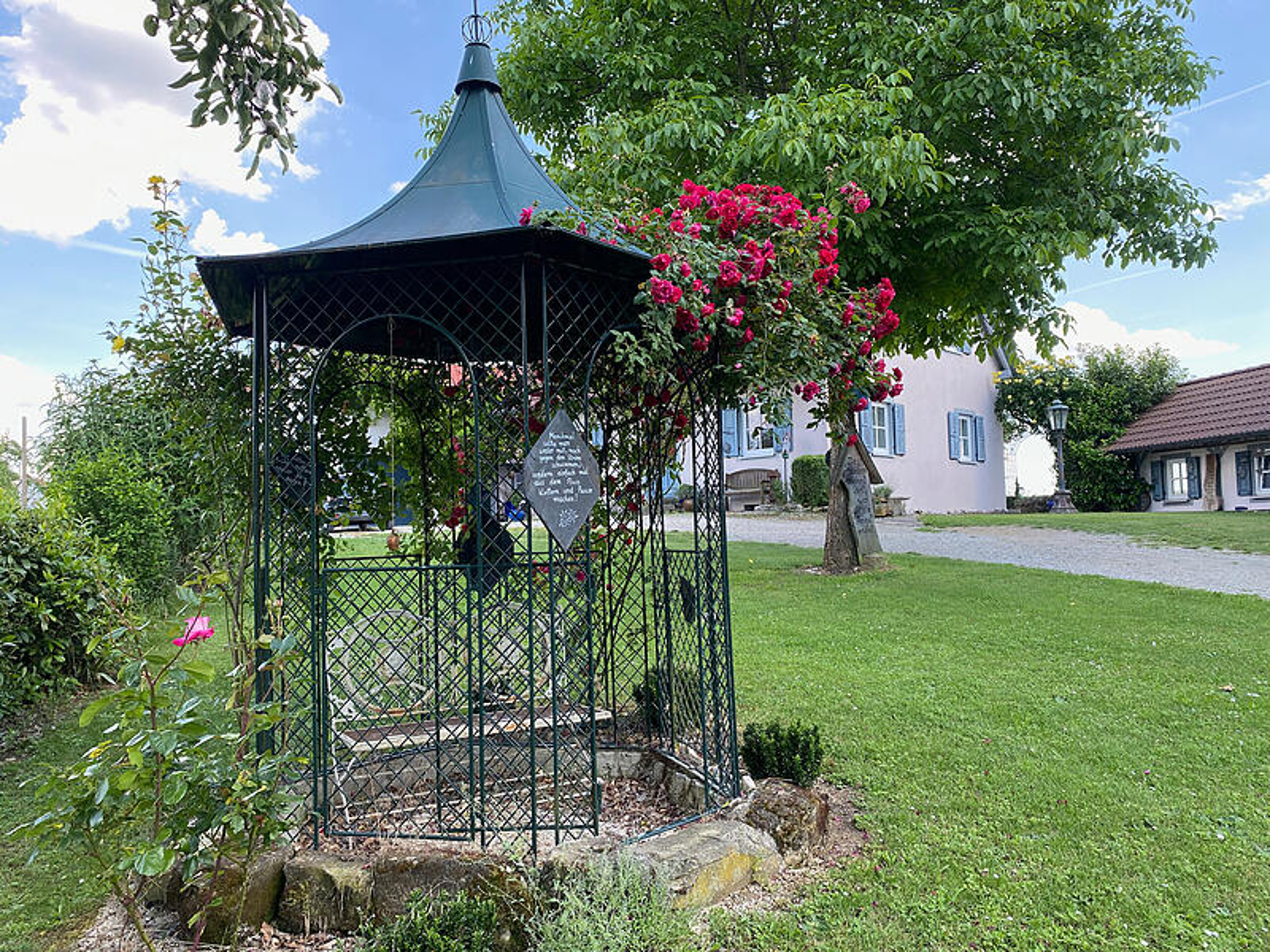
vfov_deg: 53.1
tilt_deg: +2.9
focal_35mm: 26
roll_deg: +1.3
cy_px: 476
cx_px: 635
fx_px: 954
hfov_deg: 67.3
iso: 32
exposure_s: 1/242
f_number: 1.8
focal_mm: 4.25
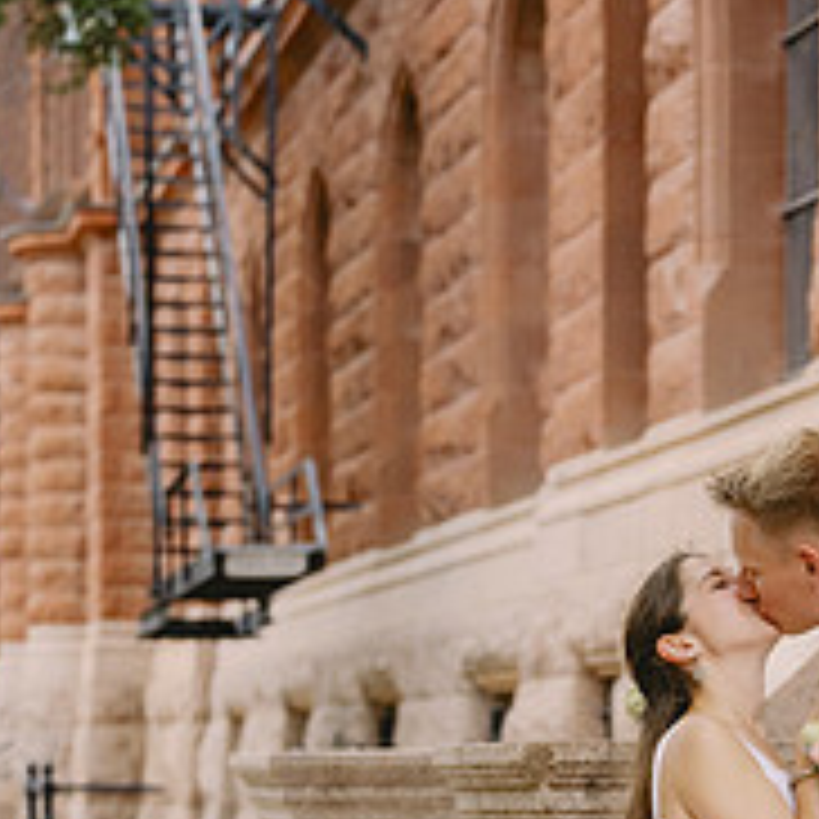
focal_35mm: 122
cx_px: 612
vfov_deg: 14.0
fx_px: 3266
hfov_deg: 14.2
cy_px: 855
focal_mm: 58
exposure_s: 1/1600
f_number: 3.2
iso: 1000
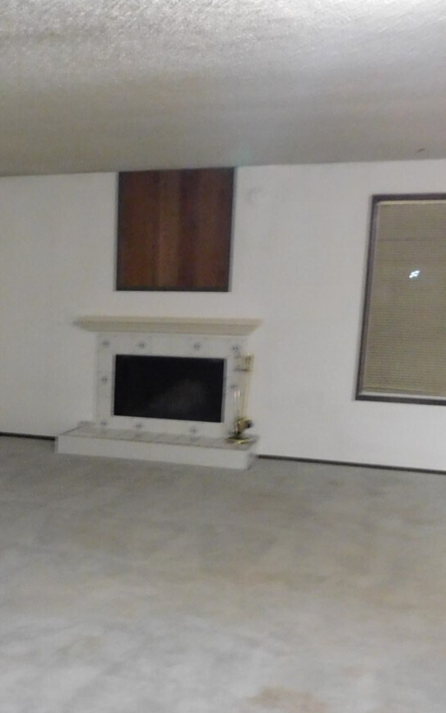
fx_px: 875
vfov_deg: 43.8
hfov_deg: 27.1
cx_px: 5
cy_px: 470
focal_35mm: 45
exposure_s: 1/8
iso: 450
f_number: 3
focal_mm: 4
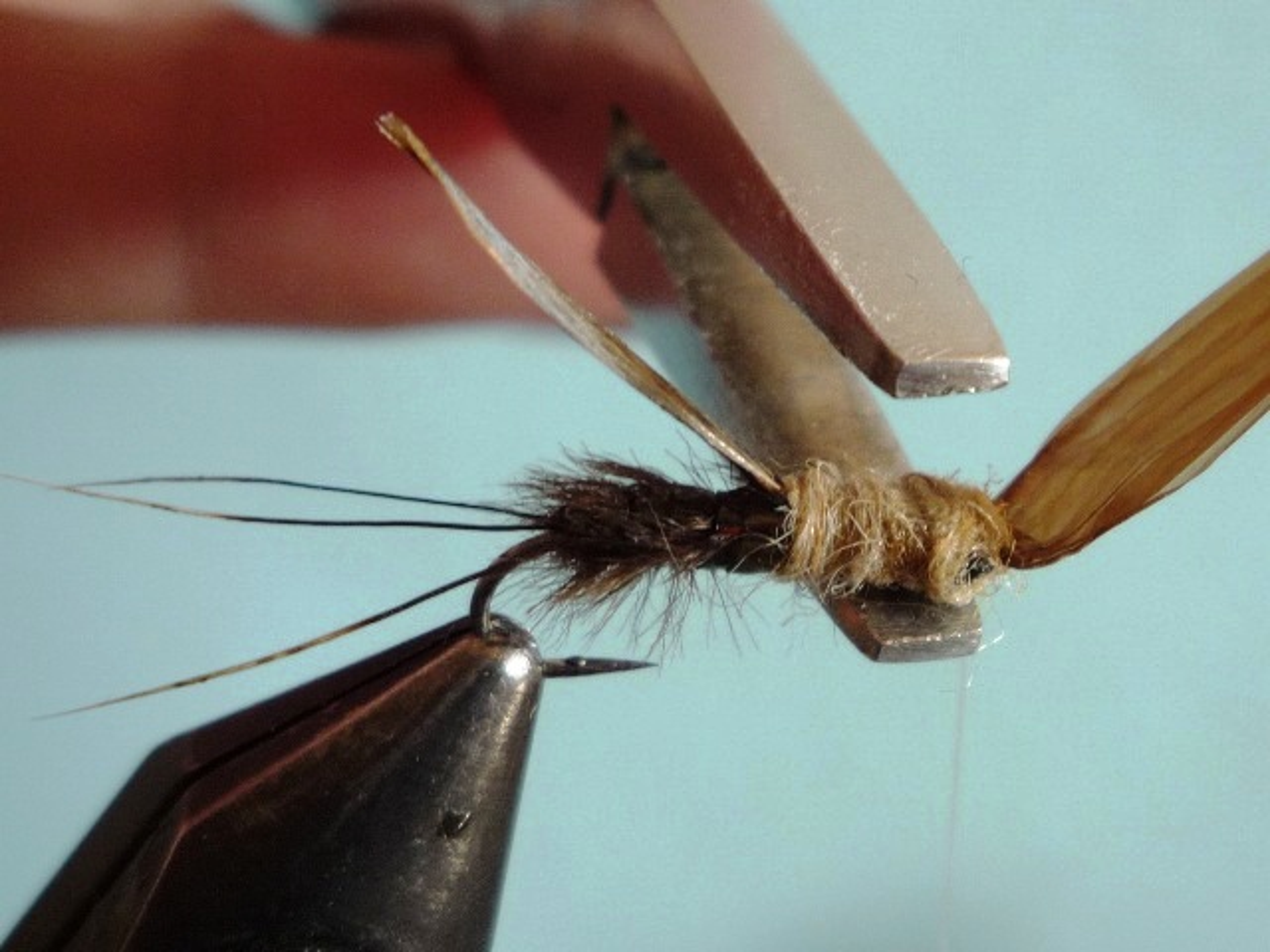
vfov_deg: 46.8
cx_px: 635
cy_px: 476
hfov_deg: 60.0
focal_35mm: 30
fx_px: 1101
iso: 125
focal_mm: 5.2
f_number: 3.3
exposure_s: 1/30
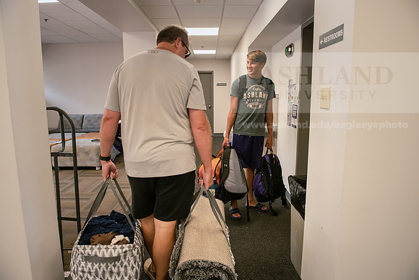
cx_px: 210
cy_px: 140
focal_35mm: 24
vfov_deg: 53.2
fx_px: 279
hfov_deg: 73.7
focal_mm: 24
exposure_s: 1/250
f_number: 4.5
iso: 3200
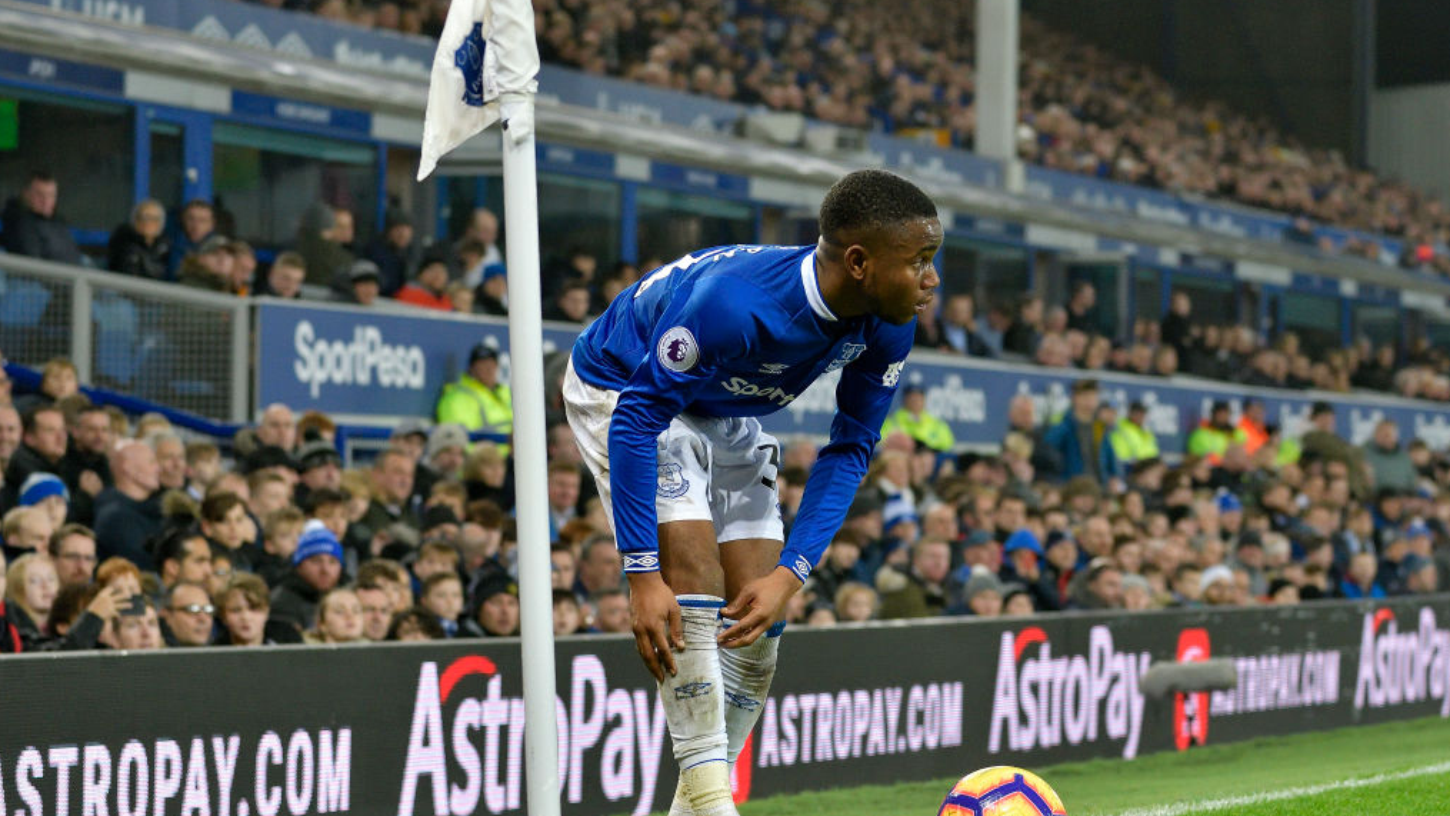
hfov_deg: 16.5
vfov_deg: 9.3
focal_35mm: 130
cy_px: 434
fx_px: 4998
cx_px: 729
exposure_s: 1/1250
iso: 1600
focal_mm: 82
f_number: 3.5
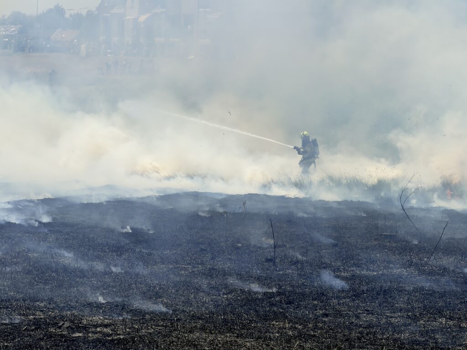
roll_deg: -0.9
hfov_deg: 9.9
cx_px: 234
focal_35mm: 200
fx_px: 2698
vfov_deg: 7.4
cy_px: 175
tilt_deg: -3.1
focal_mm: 16.89
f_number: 2.8
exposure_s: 1/1116
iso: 16
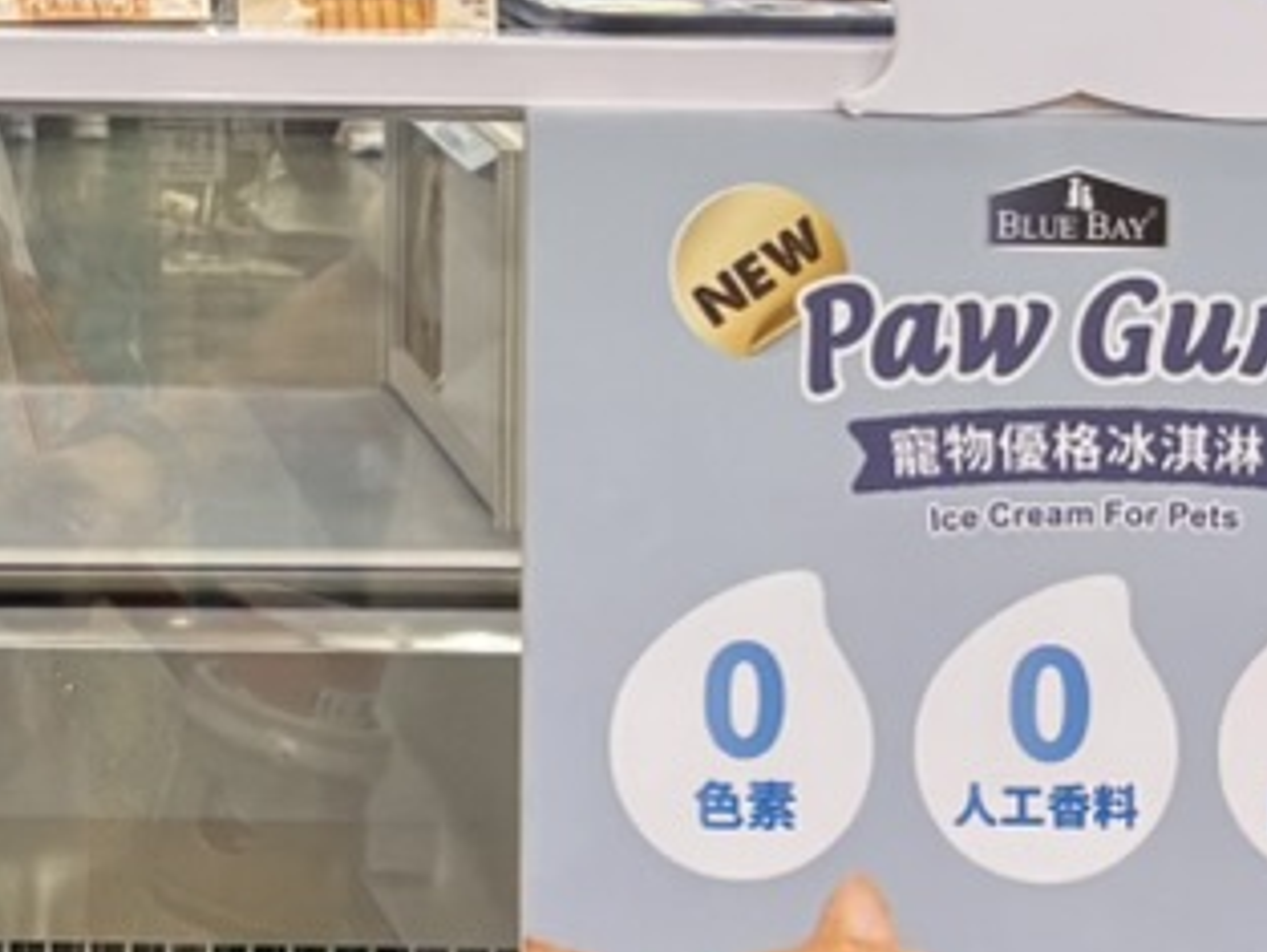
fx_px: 3112
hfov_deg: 20.6
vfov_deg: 17.2
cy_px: 174
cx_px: -461
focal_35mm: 85
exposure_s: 1/120
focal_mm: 5.96
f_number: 1.6
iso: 80
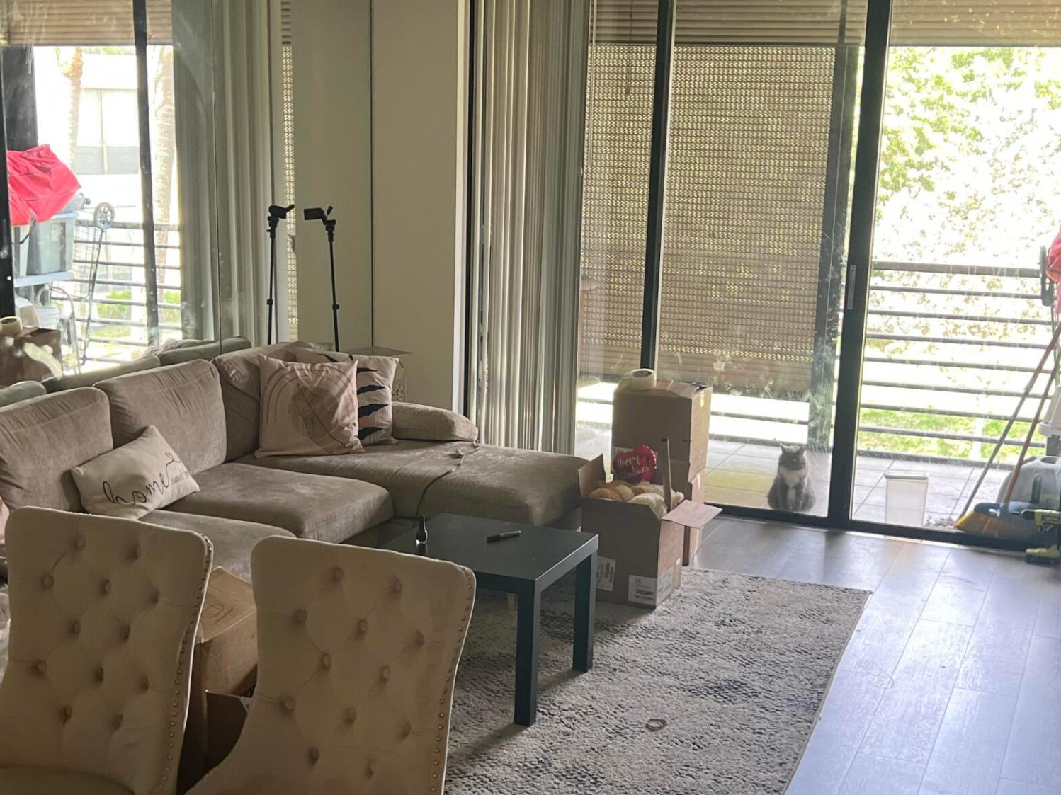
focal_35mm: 50
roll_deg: -1.6
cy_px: 456
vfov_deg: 29.1
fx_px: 1532
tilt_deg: -12.6
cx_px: 490
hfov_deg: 38.2
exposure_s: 1/120
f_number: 1.5
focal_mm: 5.7
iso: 125
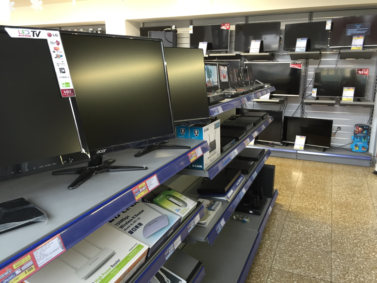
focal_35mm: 29
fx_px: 316
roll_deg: +0.3
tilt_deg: -11.7
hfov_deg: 61.7
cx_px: 188
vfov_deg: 48.2
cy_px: 142
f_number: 2.2
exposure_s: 1/33
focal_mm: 4.15
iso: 125
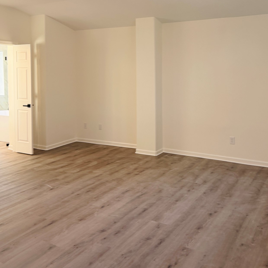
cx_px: 156
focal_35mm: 35
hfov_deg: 47.0
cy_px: 83
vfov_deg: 46.3
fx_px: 307
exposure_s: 1/112
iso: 200
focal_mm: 6.76
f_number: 1.78
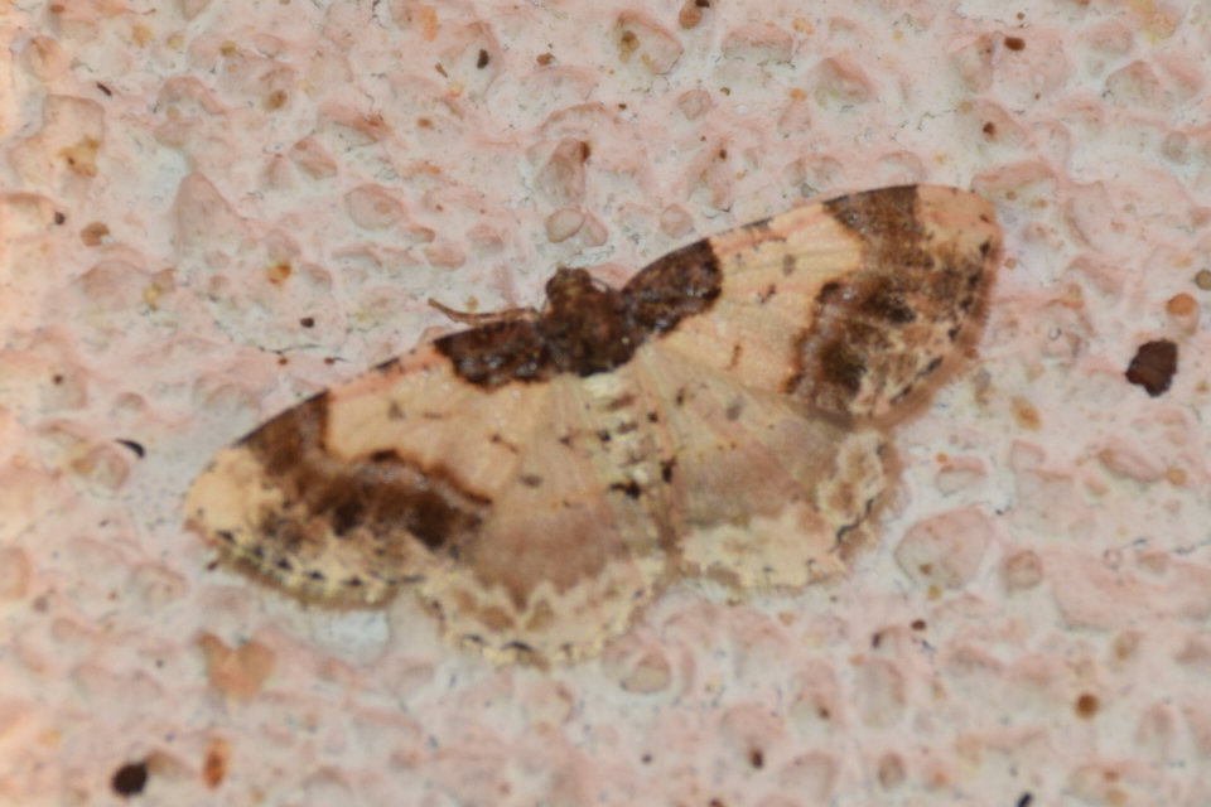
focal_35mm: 210
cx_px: 606
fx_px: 7064
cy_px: 404
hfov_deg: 9.8
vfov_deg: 6.5
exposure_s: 1/200
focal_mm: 140
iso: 320
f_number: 5.6
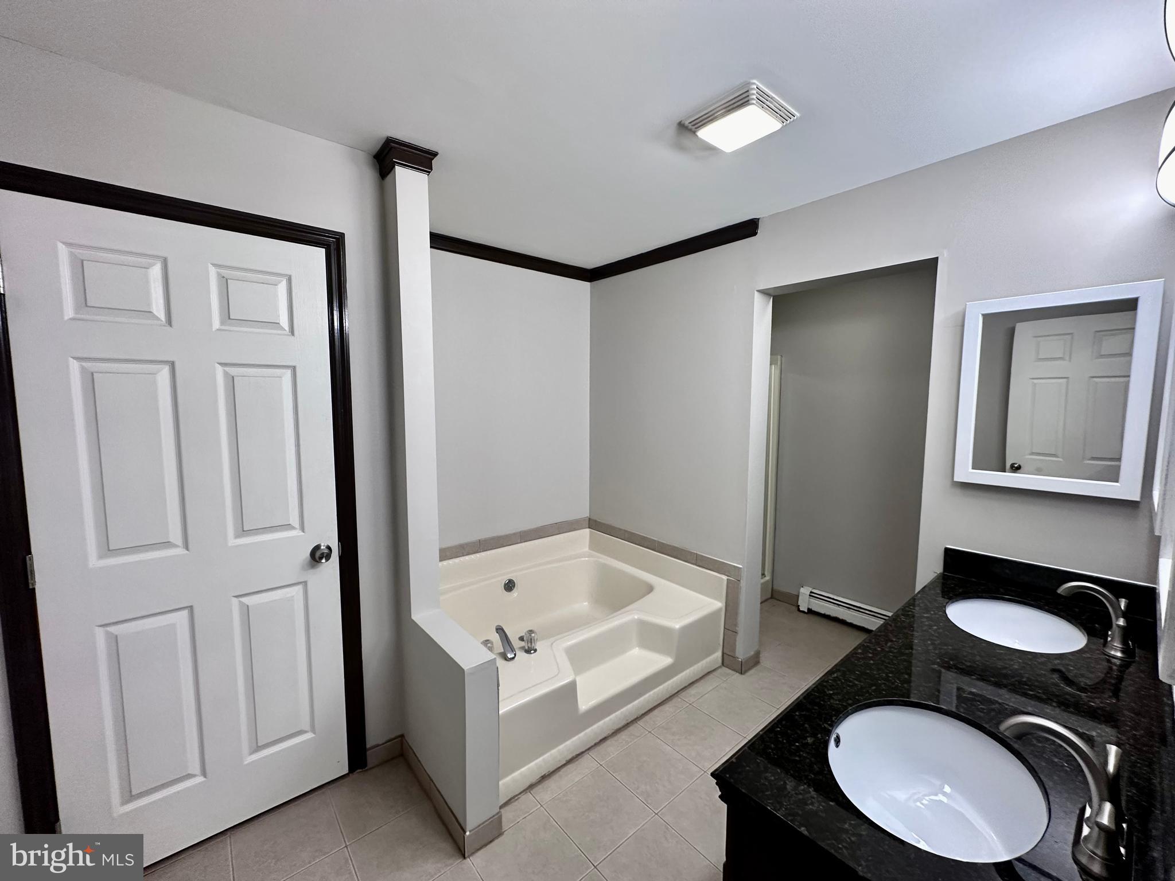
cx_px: 588
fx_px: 475
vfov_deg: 85.7
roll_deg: -0.7
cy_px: 440
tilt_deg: -5.0
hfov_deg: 102.1
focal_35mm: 14
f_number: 2.2
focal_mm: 2.22
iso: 200
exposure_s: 1/120
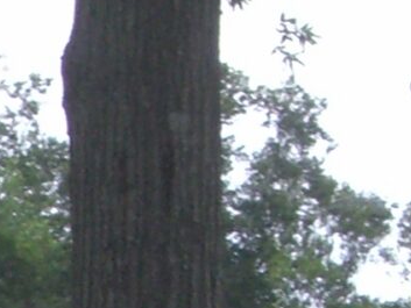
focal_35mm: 826
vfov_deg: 1.8
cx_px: -435
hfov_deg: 2.4
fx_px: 9811
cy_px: 725
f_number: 5.2
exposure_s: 1/320
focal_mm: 18.6
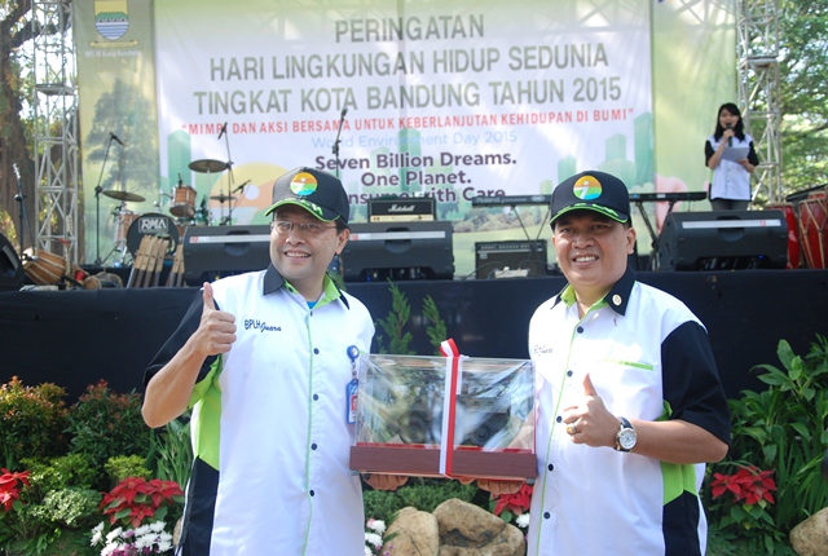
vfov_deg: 28.2
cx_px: 414
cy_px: 278
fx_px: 1107
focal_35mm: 48
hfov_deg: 41.0
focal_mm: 32
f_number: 5.6
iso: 400
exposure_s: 1/80
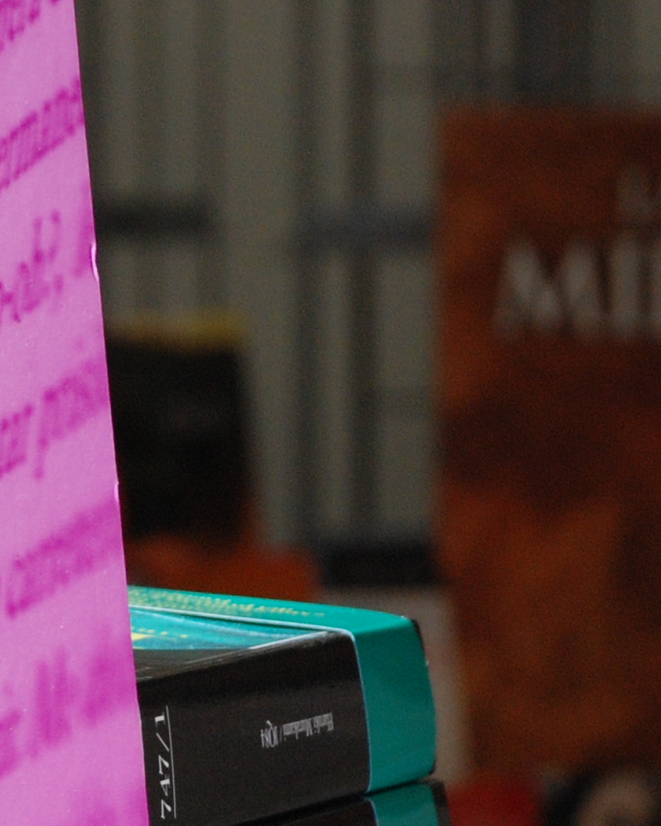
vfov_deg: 4.0
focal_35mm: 482
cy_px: 769
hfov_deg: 3.2
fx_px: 11785
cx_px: 135
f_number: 7.1
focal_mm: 80
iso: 400
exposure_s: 1/800
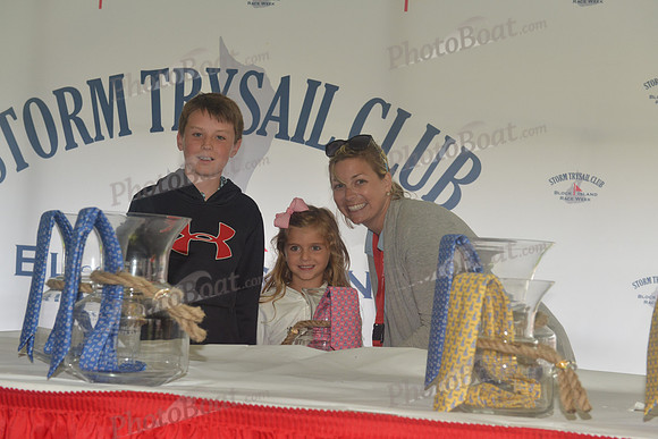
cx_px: 329
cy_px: 220
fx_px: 1133
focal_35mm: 62
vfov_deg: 21.9
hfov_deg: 32.4
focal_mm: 62
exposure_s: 1/80
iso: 1600
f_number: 8
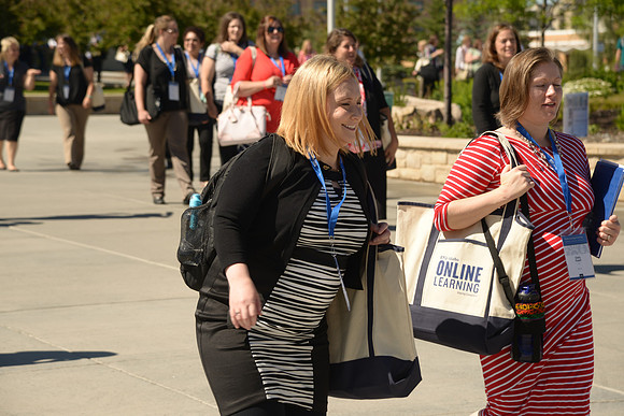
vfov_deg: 11.4
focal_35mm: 120
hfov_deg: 17.1
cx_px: 312
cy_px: 208
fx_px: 2080
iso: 100
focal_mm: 120
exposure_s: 1/250
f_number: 8
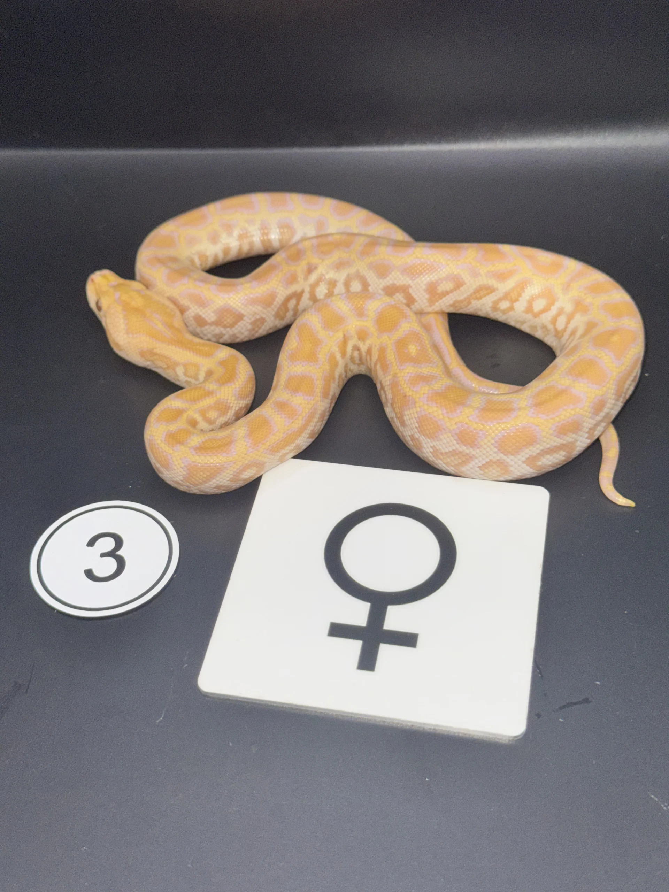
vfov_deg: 39.7
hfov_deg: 30.3
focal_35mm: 48
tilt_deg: -45.7
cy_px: 446
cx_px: 334
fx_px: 1237
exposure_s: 1/407
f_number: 1.78
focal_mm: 6.76
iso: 50
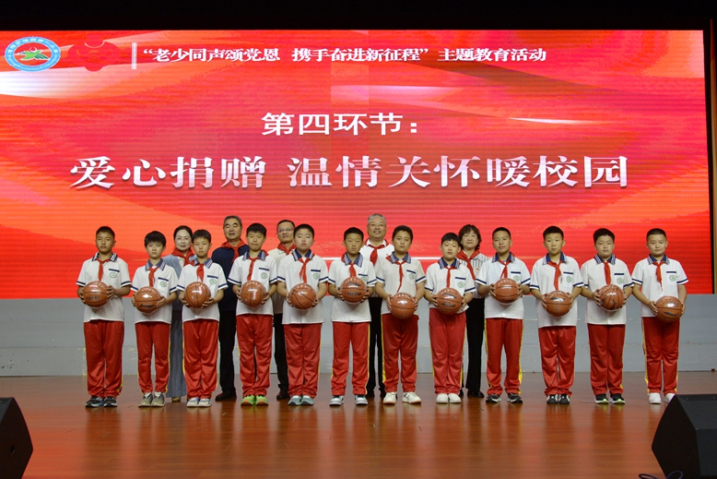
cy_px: 243
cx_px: 358
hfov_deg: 53.1
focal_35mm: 36
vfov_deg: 36.9
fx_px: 717
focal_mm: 35
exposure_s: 1/500
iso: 1600
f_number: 5
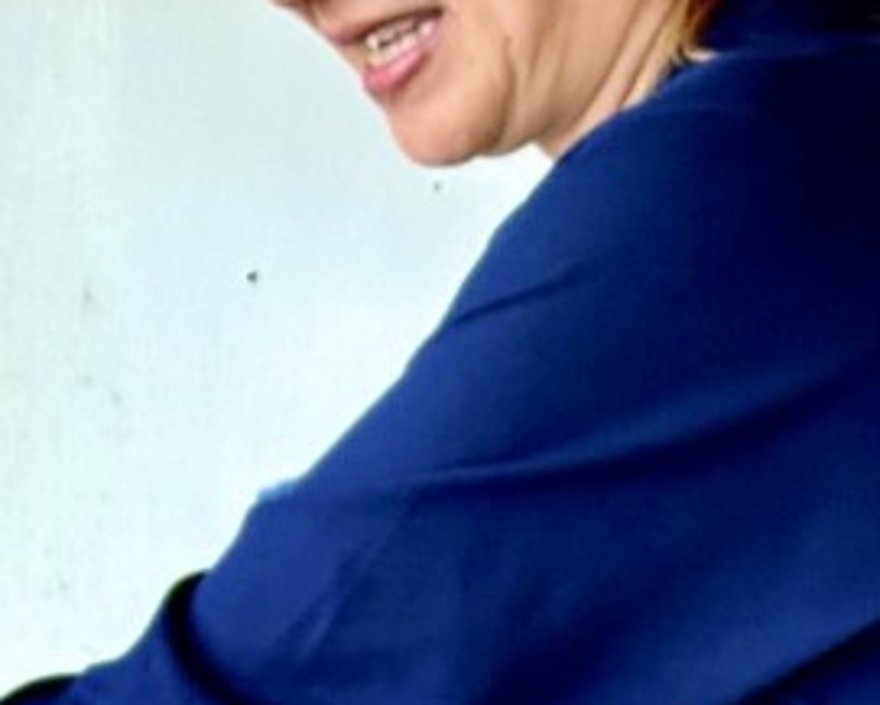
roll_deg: +0.5
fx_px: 4612
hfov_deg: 10.7
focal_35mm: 177
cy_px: 1166
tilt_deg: -14.4
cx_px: -263
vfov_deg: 8.5
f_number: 1.78
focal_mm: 6.86
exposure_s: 1/170
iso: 80
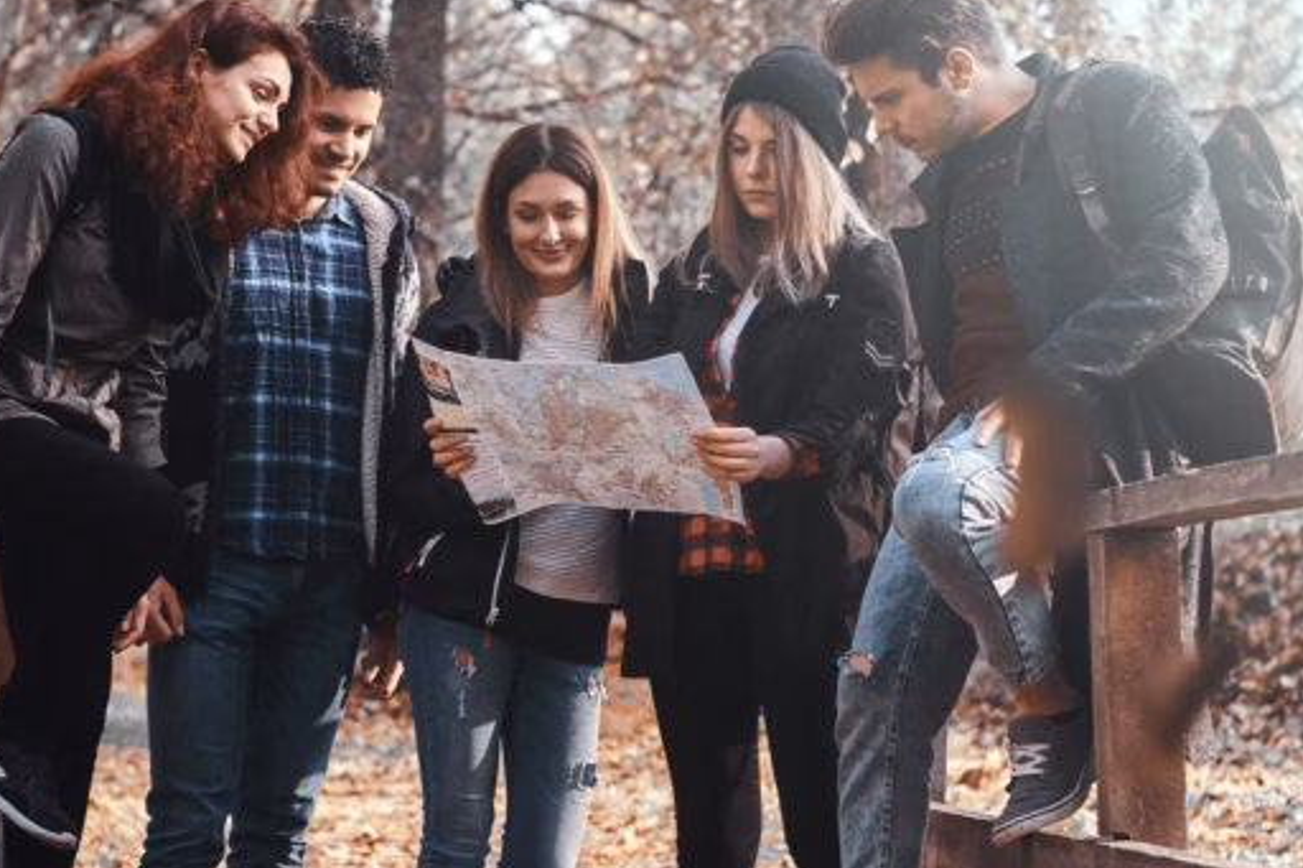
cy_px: 501
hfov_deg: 16.3
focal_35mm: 126
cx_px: 697
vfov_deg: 10.9
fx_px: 4559
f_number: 3.2
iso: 400
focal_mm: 56
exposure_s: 1/500
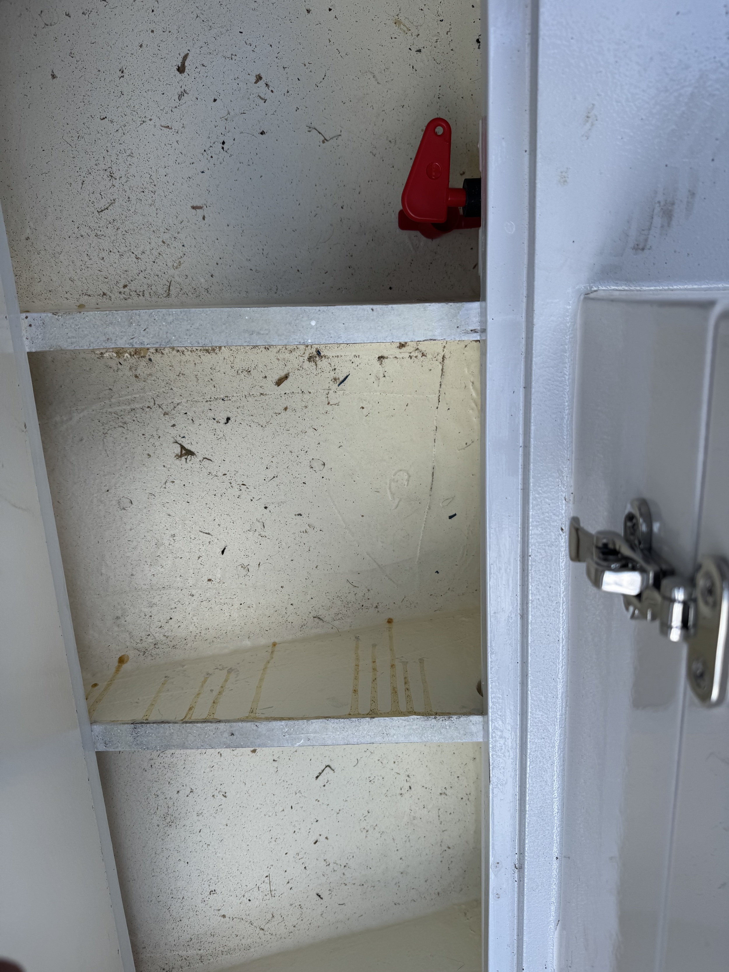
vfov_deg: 71.6
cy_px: 486
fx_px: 674
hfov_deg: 56.8
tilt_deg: -74.8
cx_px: 364
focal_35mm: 24
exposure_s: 1/1076
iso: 80
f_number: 1.78
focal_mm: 6.76
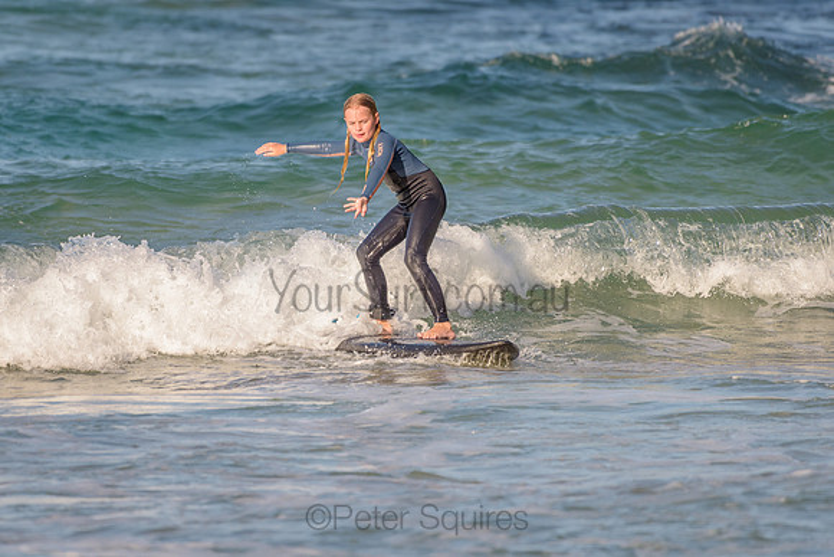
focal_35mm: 613
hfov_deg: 3.4
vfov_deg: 2.2
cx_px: 322
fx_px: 14212
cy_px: 215
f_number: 5.6
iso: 250
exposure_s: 1/2000
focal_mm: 500
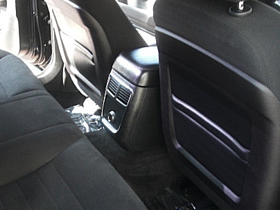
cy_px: 146
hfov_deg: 33.4
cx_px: 85
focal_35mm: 57
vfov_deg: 25.5
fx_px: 461
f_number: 2.8
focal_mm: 6.3
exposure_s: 1/60
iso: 200
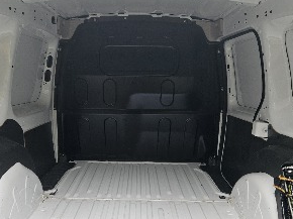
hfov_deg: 55.4
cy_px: 145
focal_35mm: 33
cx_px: 137
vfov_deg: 42.3
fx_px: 279
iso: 80
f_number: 1.8
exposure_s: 1/180
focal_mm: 5.4
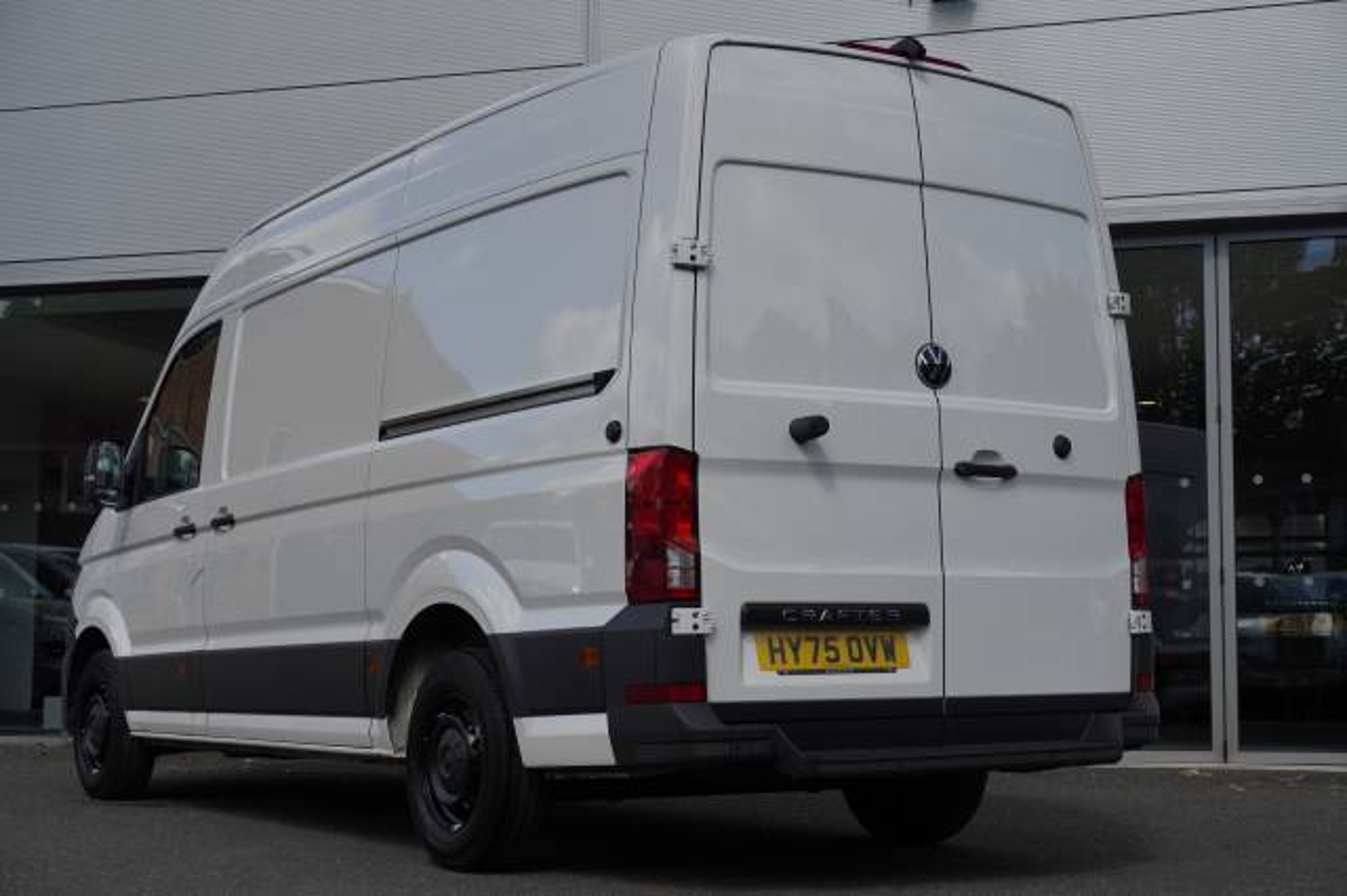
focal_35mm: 54
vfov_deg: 25.0
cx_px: 674
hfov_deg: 36.9
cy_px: 448
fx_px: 2019
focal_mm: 36
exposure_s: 1/1250
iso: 400
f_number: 6.3
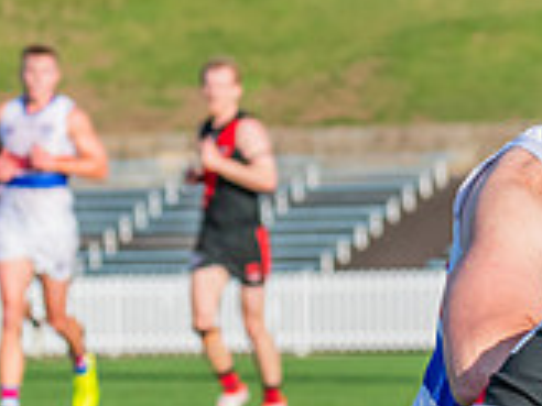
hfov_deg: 3.2
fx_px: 9661
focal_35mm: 617
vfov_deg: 2.4
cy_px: 361
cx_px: 640
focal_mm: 170
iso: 800
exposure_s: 1/1250
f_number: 10
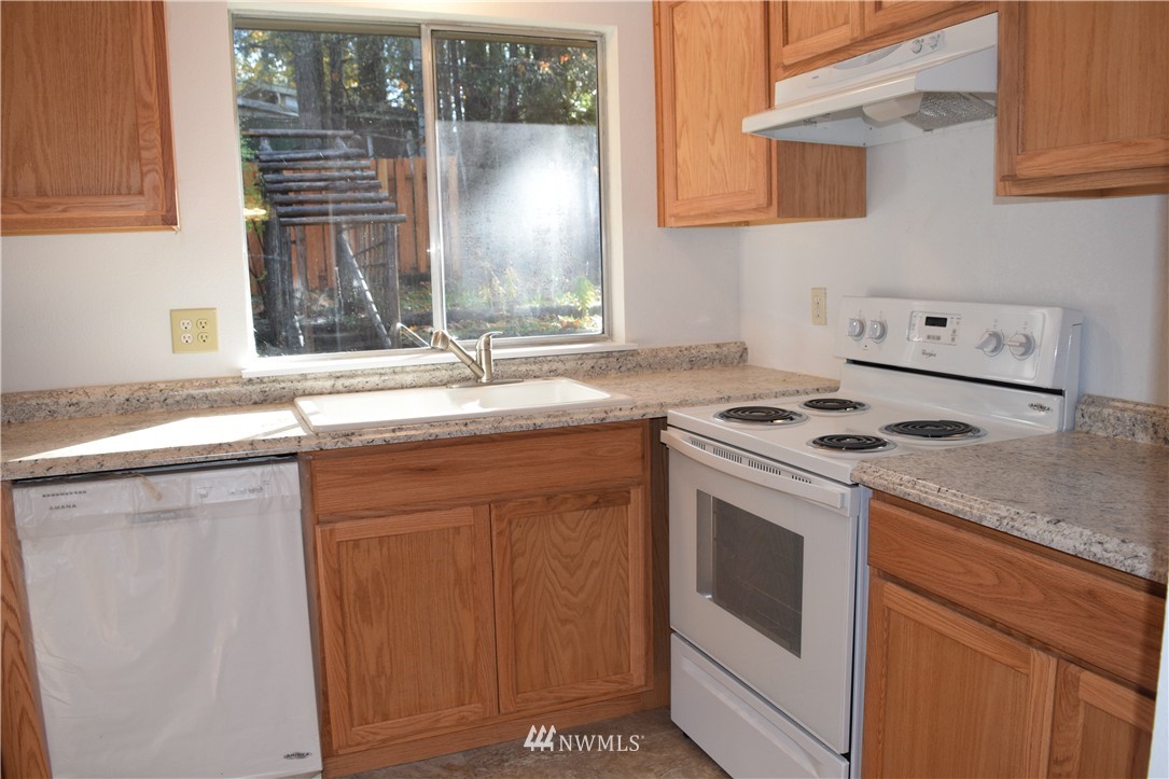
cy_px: 390
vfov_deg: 47.9
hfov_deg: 67.4
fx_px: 877
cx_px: 584
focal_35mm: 27
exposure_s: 1/125
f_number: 5.6
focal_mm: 18
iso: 640
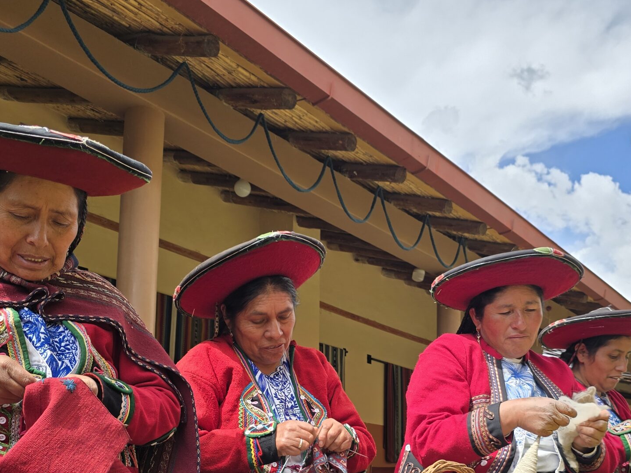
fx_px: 747
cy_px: 415
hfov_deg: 45.7
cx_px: 344
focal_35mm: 41
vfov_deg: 33.5
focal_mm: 6.3
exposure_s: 1/471
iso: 12
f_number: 1.7
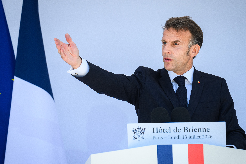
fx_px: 2330
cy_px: 85
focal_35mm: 341
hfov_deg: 6.0
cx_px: 125
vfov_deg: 4.0
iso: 800
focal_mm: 280
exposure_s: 1/1000
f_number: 5.3
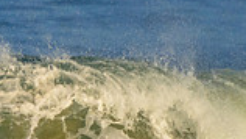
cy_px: 209
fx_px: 27712
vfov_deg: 0.3
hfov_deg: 0.5
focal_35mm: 4247
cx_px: 73
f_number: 11
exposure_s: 1/3200
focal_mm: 1000
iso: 1600
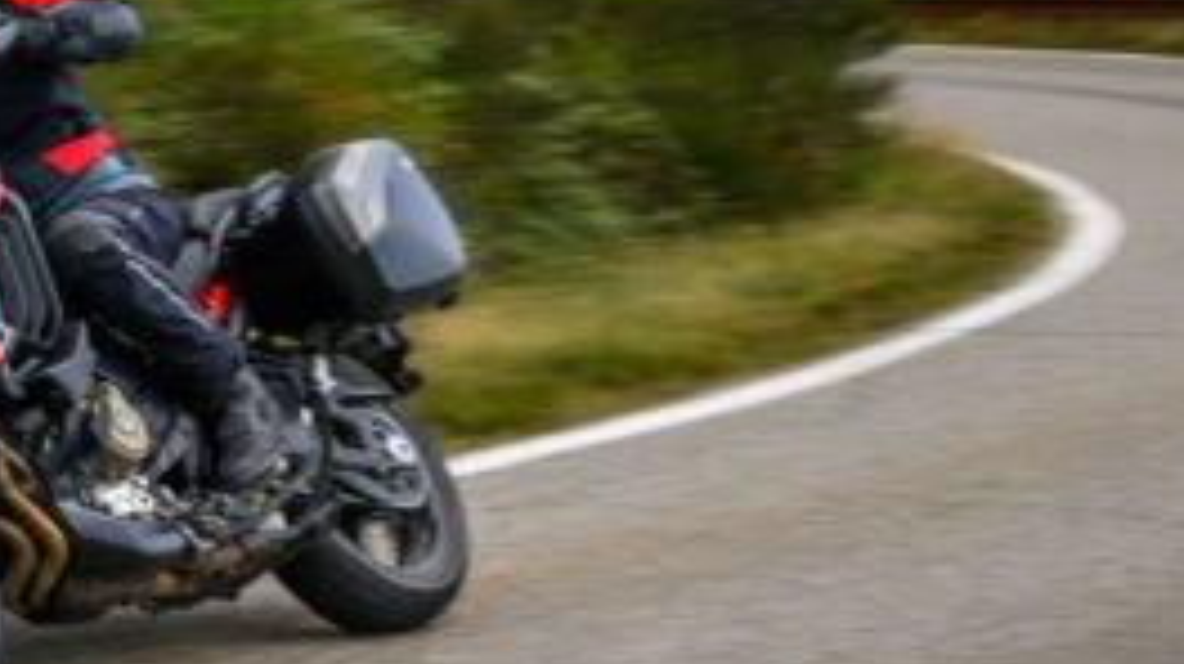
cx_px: -202
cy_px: 148
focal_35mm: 128
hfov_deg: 16.2
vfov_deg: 9.4
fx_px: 4015
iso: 50
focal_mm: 42
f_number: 8
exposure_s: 1/250
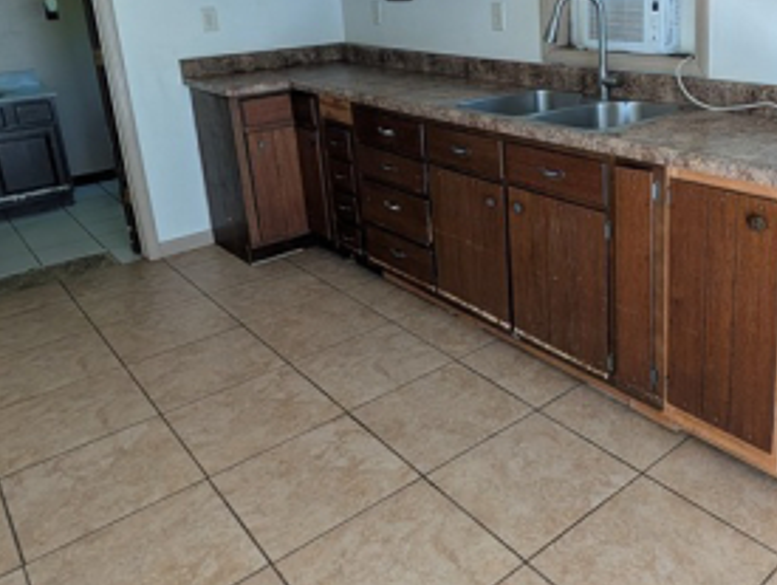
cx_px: 551
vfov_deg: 47.1
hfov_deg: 59.3
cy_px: 170
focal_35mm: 29
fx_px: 652
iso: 83
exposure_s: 1/75.6
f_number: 1.7
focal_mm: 2.02
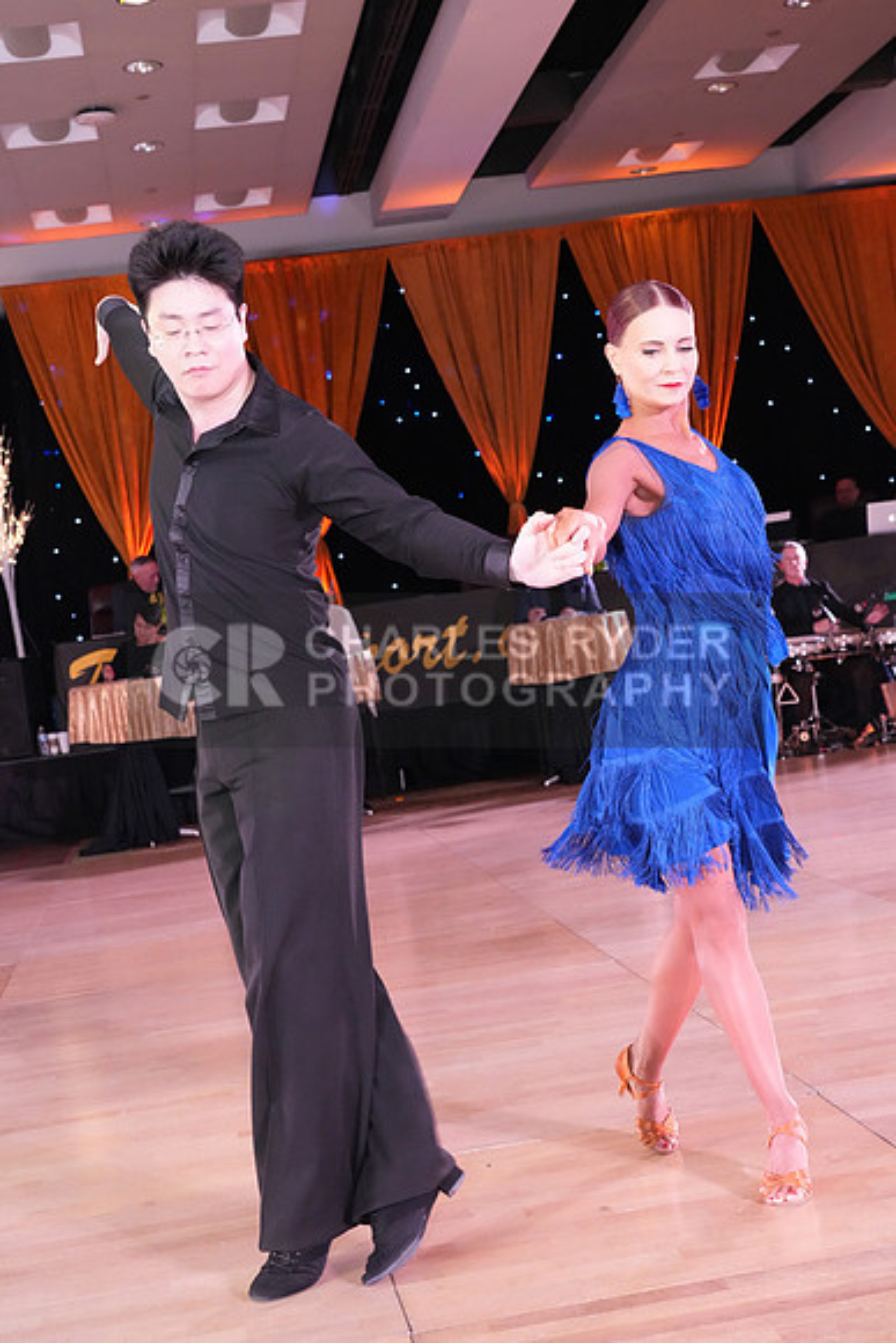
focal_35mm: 51
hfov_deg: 26.5
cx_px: 448
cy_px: 672
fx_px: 1903
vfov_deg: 38.9
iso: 8000
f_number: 6.3
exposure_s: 1/250
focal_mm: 51
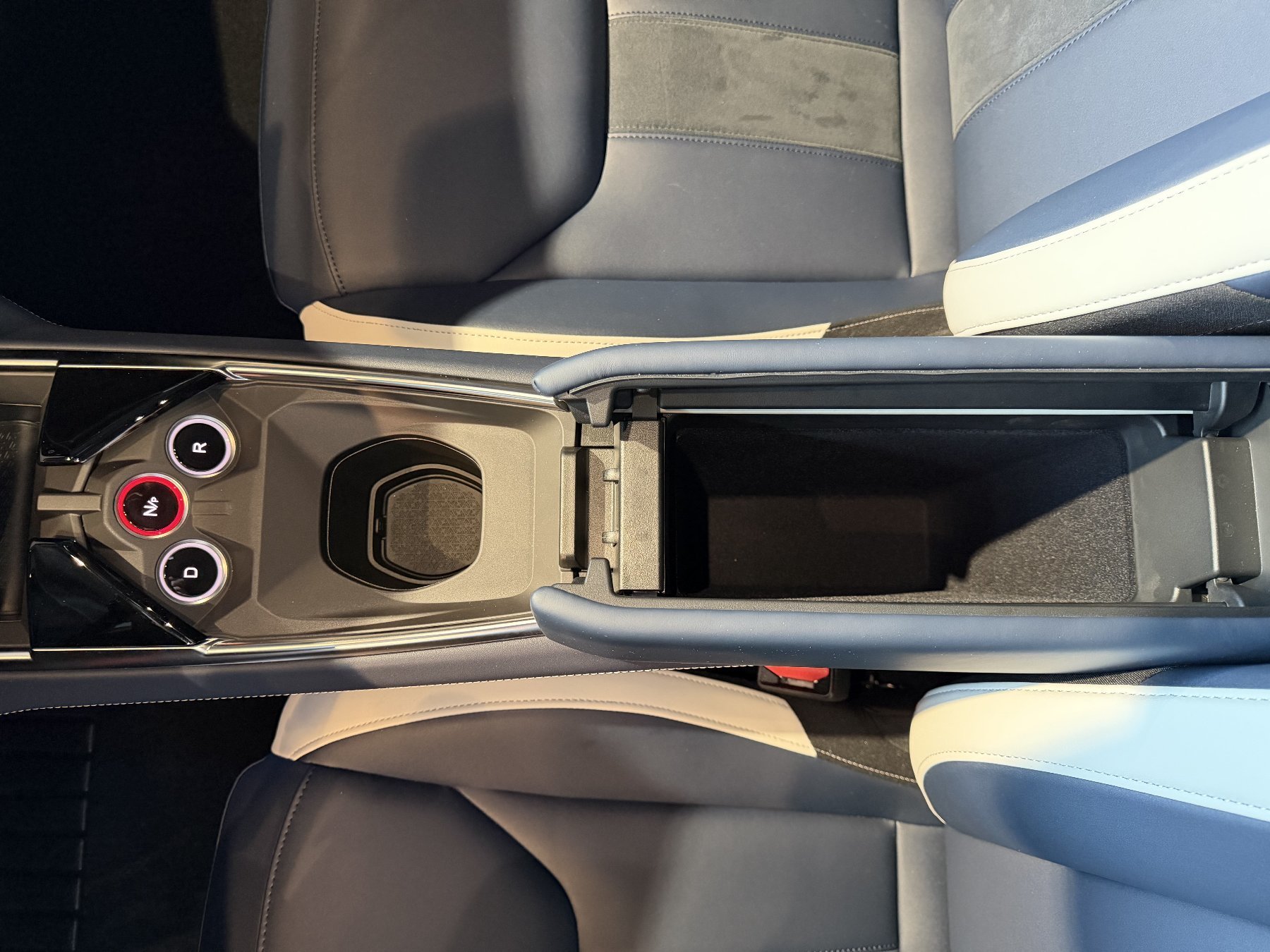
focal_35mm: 24
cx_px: 635
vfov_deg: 56.8
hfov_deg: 71.6
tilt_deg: -81.4
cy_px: 476
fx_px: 881
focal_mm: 6.76
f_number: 1.78
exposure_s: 1/50
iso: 800
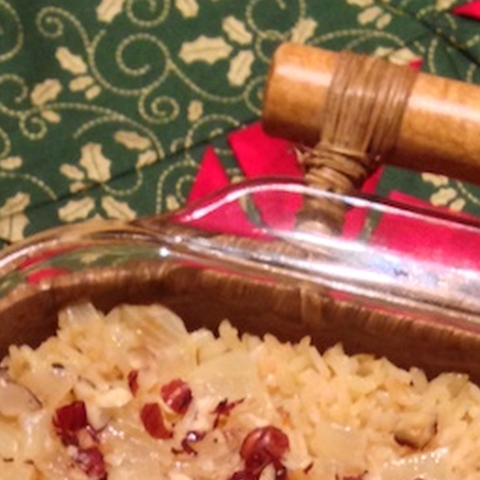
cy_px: 823
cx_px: 231
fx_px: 1788
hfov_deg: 15.3
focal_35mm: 114
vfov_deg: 13.9
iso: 200
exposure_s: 1/20
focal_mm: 4.12
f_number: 2.4
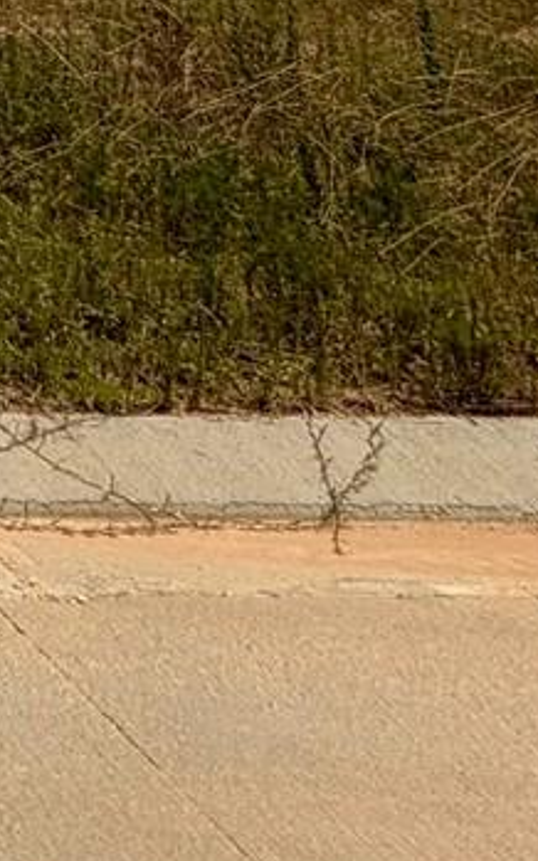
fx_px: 2042
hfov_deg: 11.2
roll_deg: -1.5
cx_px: -928
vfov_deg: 21.3
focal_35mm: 87
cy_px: -291
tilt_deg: -1.2
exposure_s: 1/2506
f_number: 2.2
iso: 20
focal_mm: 2.22
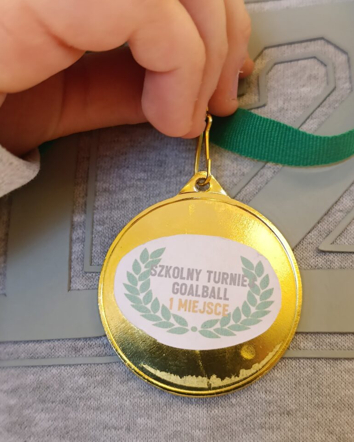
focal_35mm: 48
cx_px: 177
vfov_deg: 38.8
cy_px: 235
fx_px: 629
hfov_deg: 31.4
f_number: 1.65
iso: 899
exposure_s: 1/100
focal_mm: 6.11
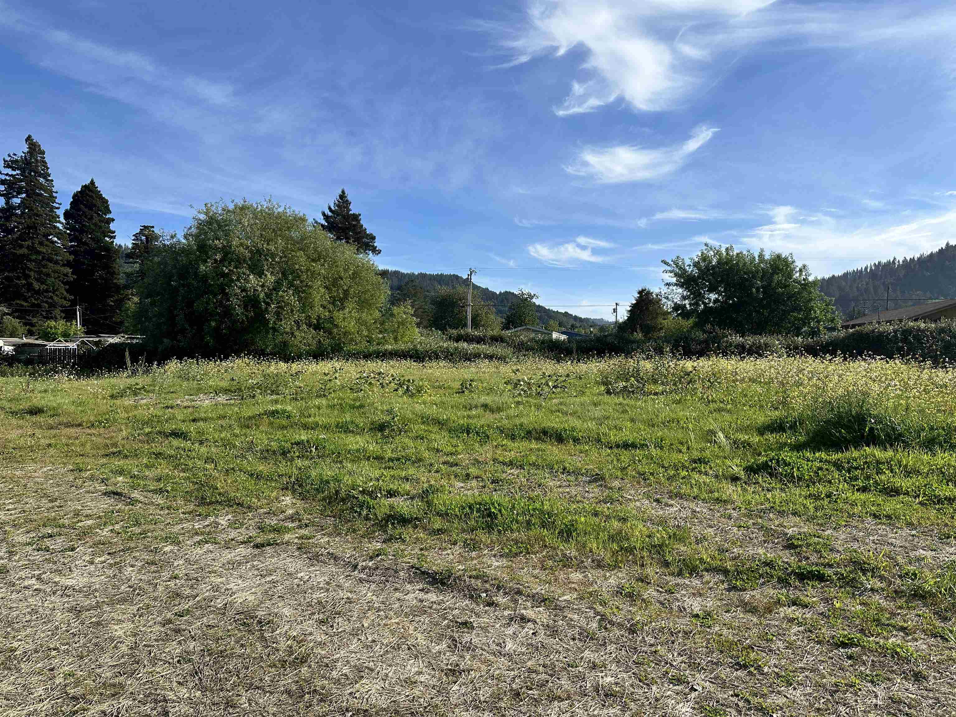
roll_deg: +0.6
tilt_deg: -0.6
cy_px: 358
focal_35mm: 24
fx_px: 663
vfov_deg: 56.8
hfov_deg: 71.6
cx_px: 478
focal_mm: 6.86
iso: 80
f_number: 1.78
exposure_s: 1/5263
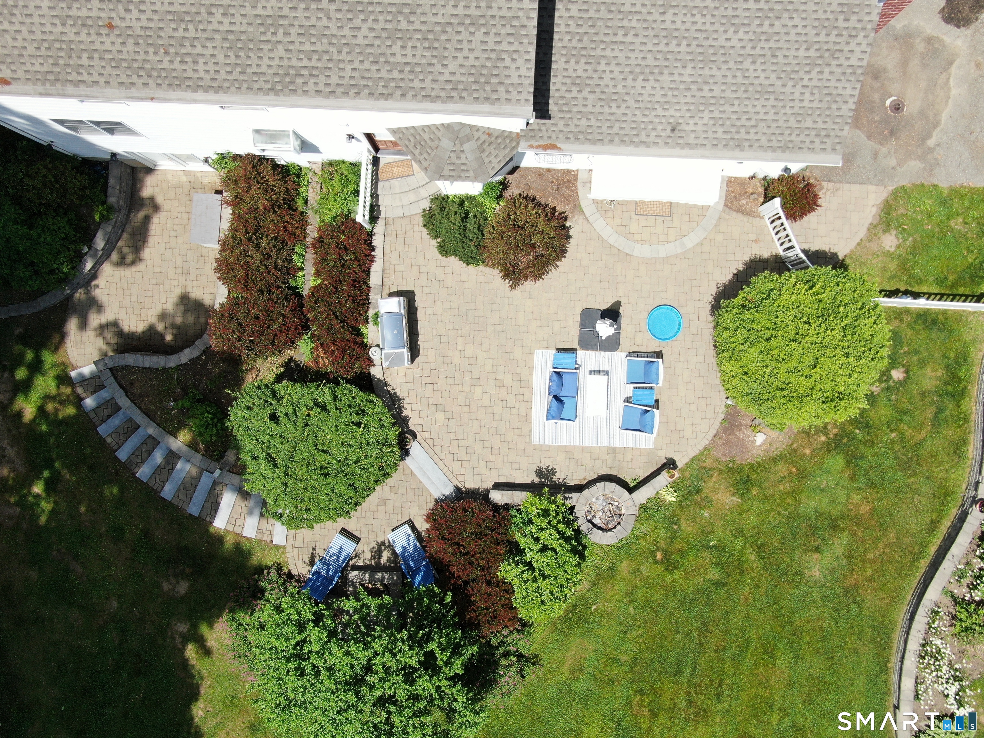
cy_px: 369
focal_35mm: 30
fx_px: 853
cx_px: 492
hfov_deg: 60.0
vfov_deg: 46.8
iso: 100
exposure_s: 1/1000
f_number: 3.1
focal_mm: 5.22
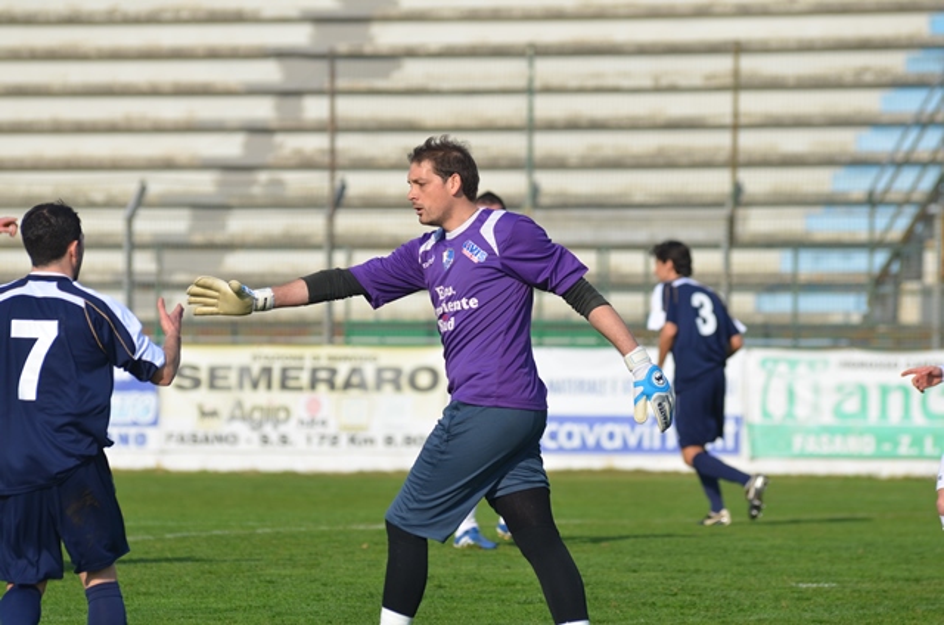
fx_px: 7851
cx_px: 472
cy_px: 312
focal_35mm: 300
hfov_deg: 6.9
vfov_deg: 4.6
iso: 100
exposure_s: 1/1000
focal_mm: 200
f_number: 4
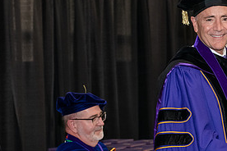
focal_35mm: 147
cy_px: 76
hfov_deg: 13.8
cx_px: 221
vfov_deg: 9.3
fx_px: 927
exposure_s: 1/200
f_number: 5
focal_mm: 70
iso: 2500
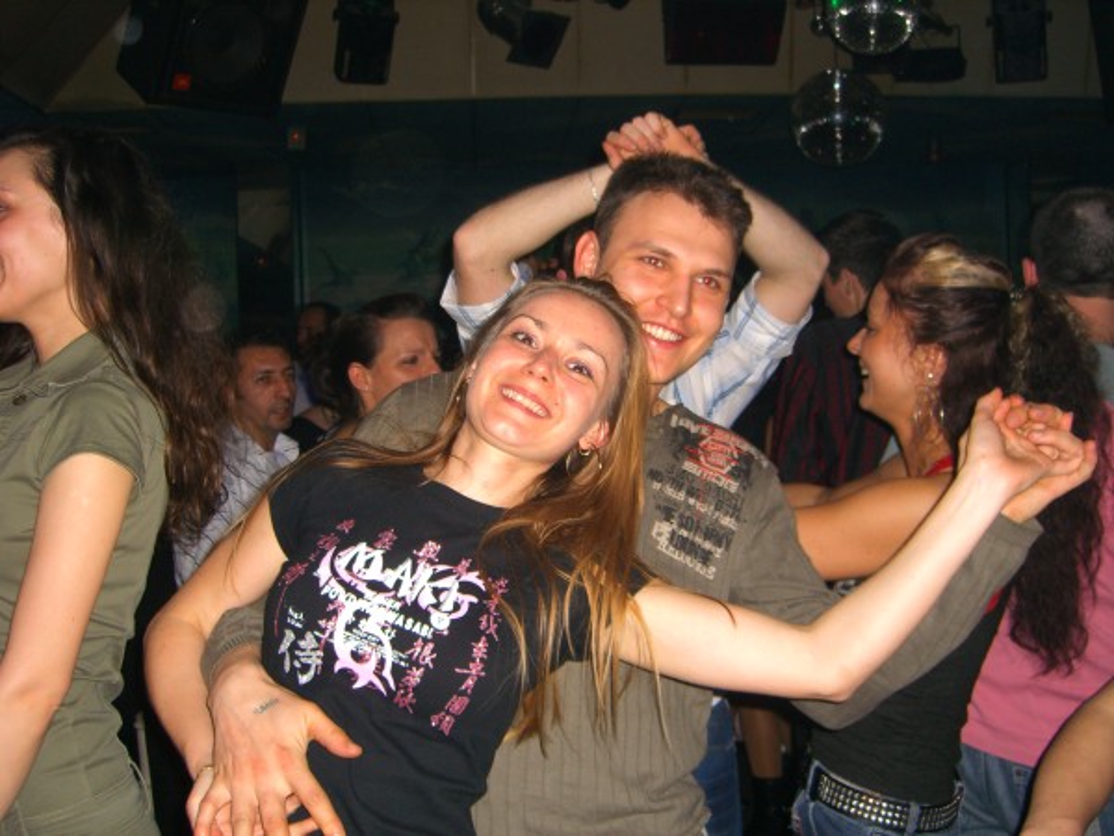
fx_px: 1223
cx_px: 557
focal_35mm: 38
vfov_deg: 37.7
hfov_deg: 49.0
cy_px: 418
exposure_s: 1/60
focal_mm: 7.9
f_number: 2.8
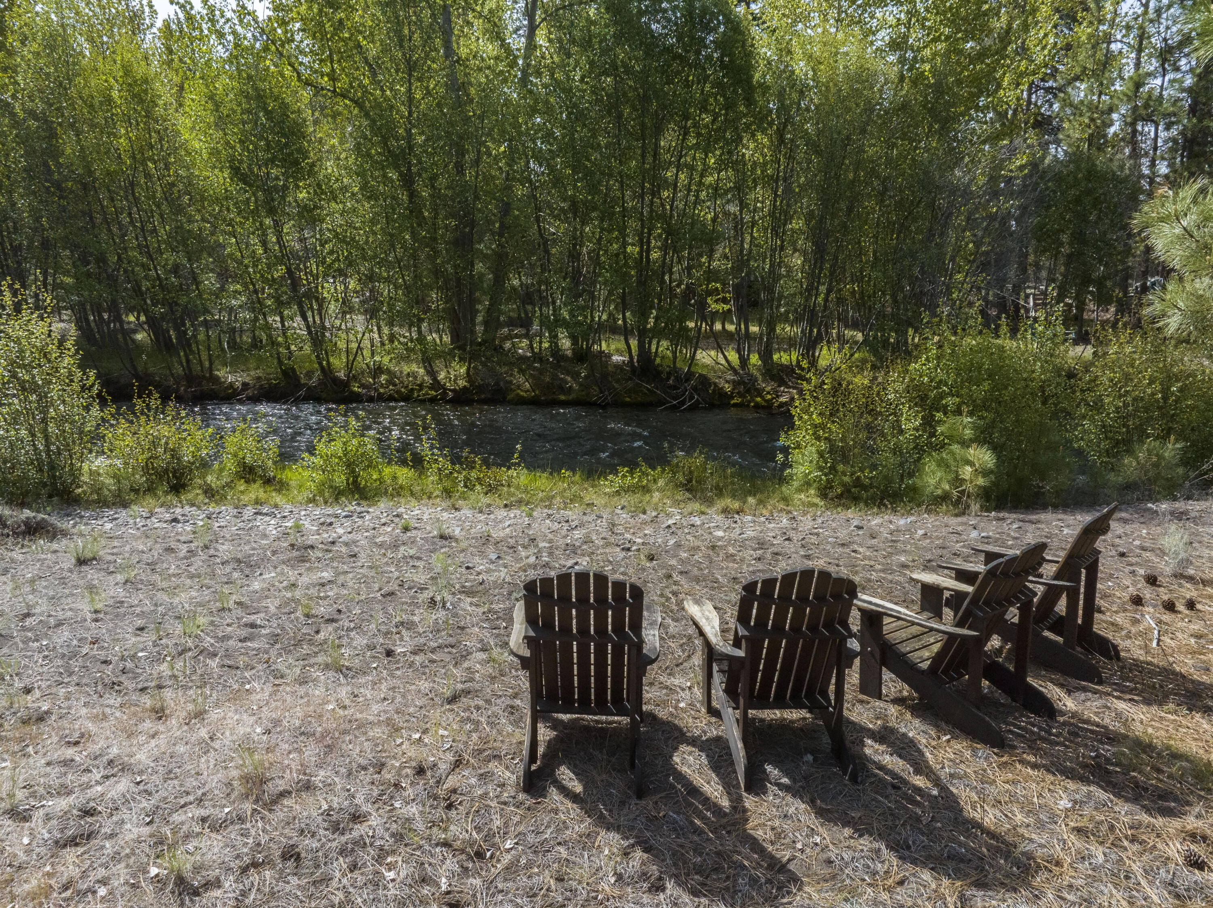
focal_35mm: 24
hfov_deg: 71.6
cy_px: 454
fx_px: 840
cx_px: 606
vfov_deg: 56.8
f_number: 11
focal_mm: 12.29
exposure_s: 1/100
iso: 1600
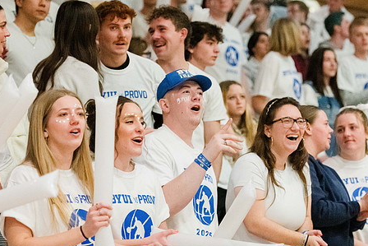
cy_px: 153
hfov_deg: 15.2
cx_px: 219
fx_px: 1380
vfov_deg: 10.2
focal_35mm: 135
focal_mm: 86
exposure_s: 1/1000
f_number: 2.8
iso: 20000
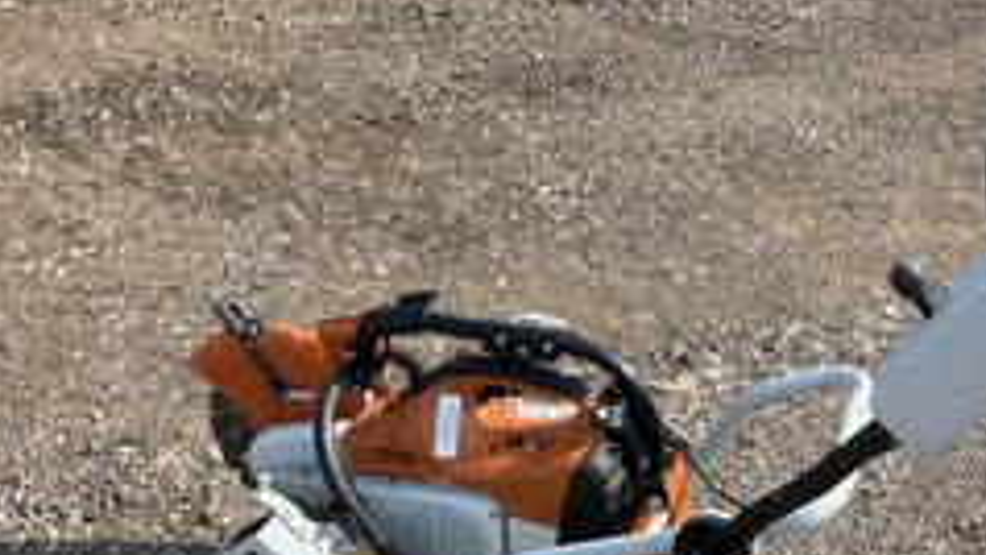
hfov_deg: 38.7
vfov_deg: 22.5
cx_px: 655
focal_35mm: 53
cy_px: 410
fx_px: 1386
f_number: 1.8
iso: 25
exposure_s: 1/855
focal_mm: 3
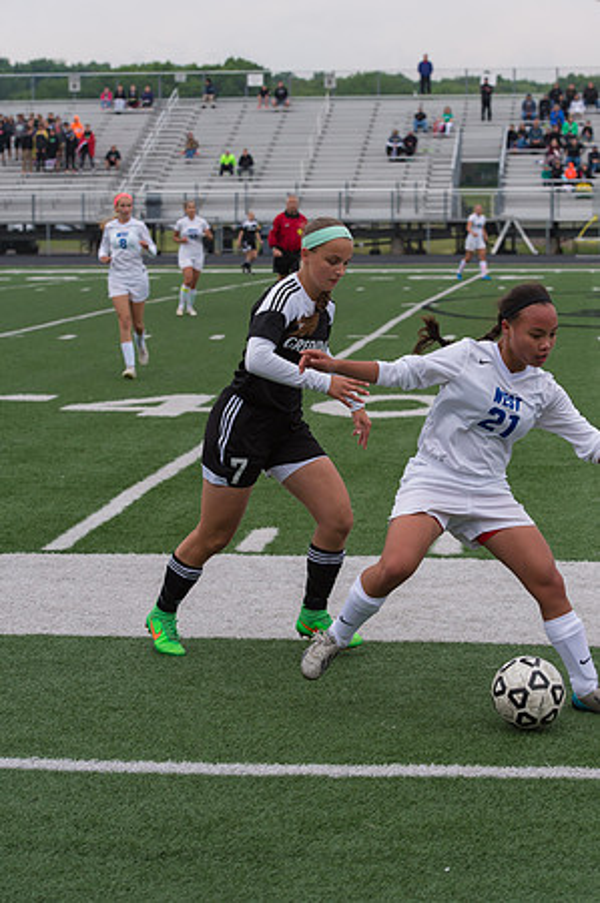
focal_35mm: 86
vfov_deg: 23.7
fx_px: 2155
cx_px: 300
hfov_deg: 15.9
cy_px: 452
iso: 1000
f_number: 6.3
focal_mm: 86
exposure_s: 1/800
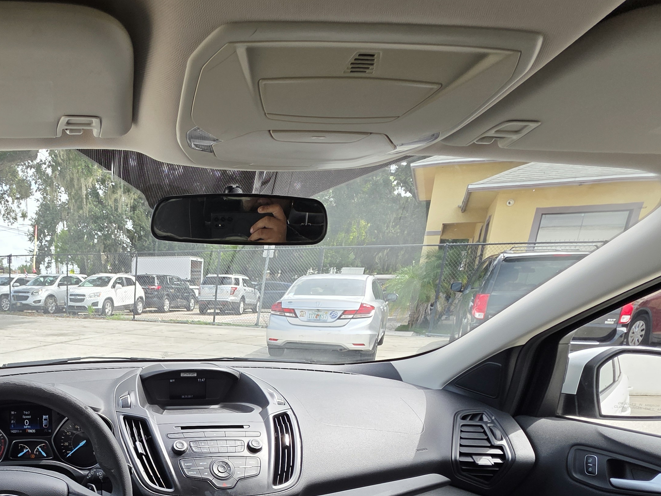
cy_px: 441
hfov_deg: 65.3
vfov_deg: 50.7
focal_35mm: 24
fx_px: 458
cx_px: 135
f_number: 1.9
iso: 40
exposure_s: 1/420
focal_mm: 2.2
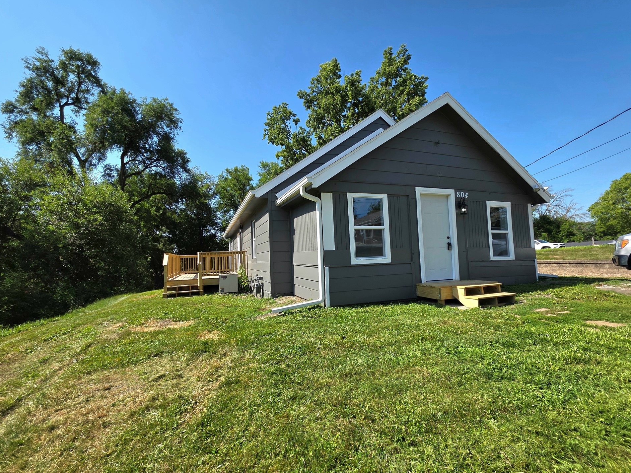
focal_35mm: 14
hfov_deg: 101.9
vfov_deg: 85.6
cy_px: 243
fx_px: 255
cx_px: 294
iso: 40
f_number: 1.9
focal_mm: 2.2
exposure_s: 1/1667
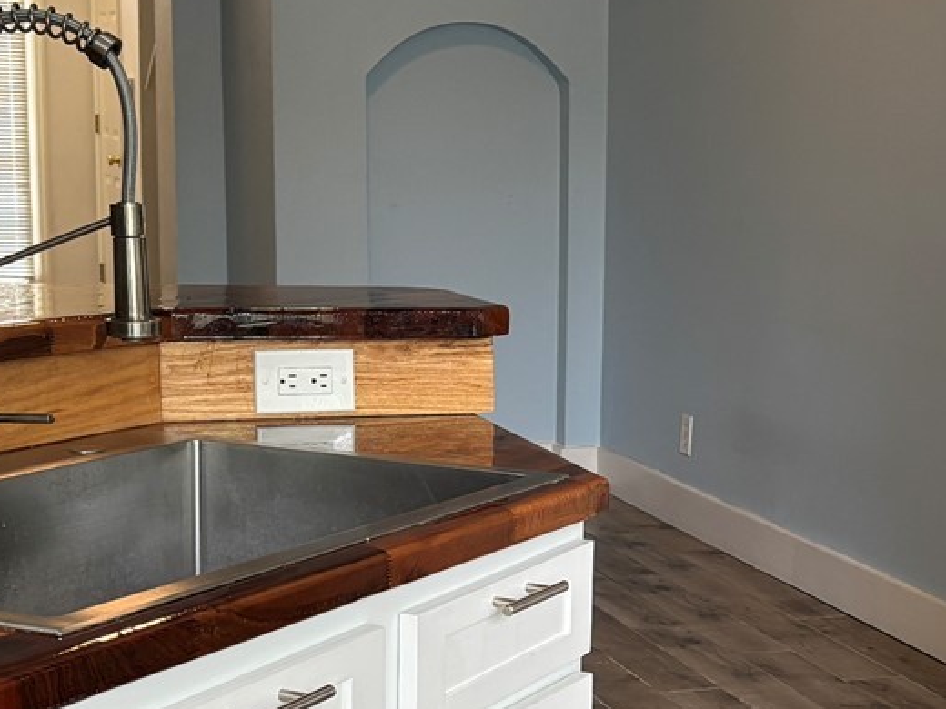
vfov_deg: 18.3
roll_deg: -2.4
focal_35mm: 80
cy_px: 571
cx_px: 731
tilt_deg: -12.3
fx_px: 2186
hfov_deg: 24.1
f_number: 1.6
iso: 100
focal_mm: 5.96
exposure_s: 1/120
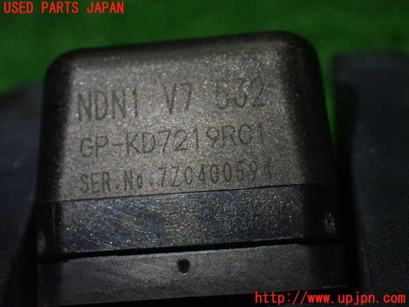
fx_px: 792
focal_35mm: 67
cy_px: 154
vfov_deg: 21.9
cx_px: 204
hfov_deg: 29.0
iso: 640
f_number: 3.8
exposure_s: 1/250
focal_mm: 11.88
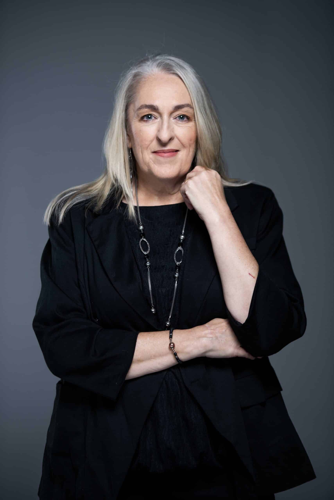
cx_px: 167
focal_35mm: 125
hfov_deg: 11.0
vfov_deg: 16.4
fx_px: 1738
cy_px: 250
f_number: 8
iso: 200
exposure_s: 1/160
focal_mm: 125
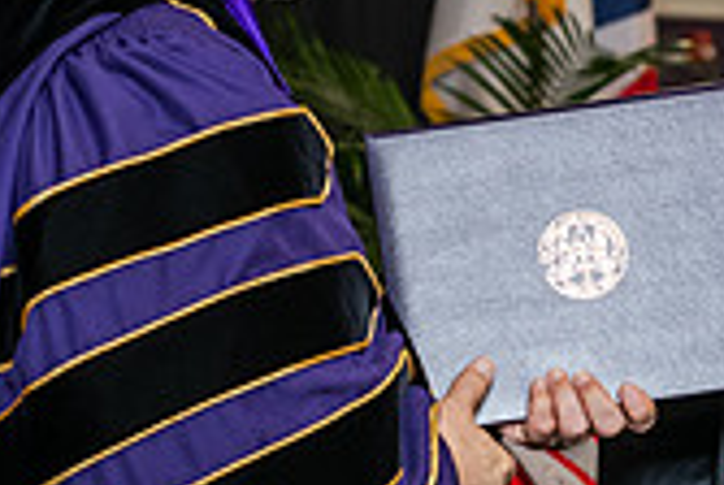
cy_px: 149
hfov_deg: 8.9
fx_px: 4614
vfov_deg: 6.0
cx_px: 650
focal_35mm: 229
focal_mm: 66
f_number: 5
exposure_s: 1/200
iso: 2000
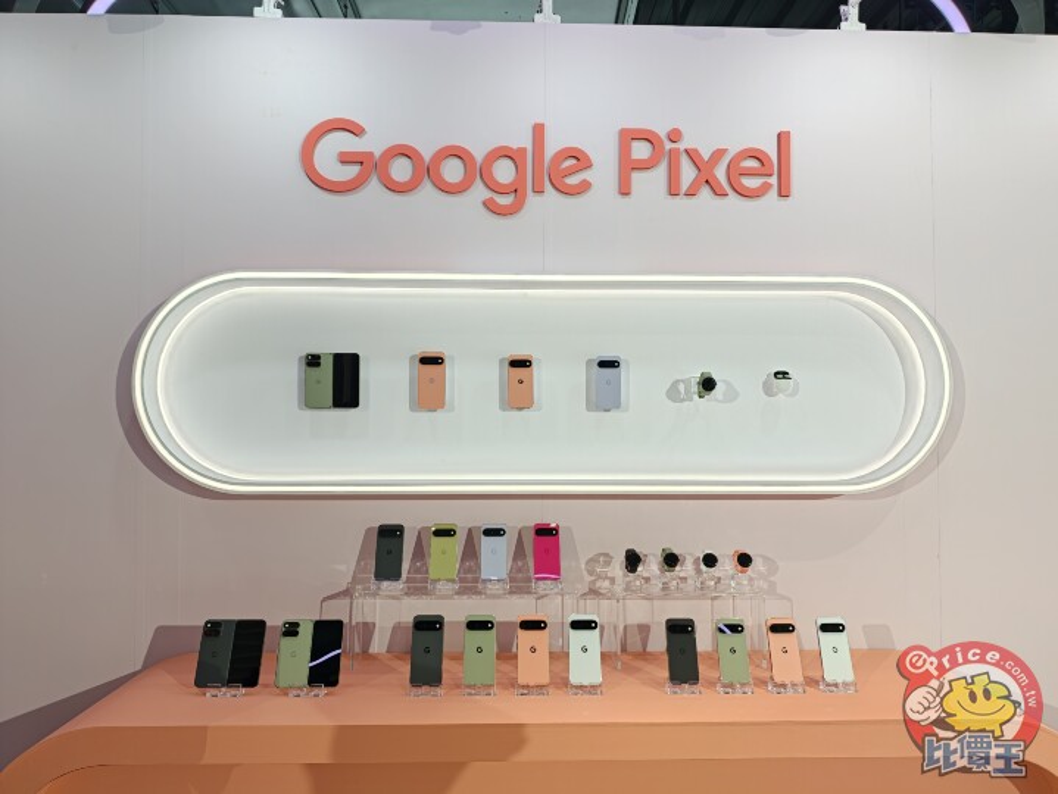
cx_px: 529
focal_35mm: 23
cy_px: 397
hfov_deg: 73.9
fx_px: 703
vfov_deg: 58.9
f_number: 1.5
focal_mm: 7.73
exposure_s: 1/120
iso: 200
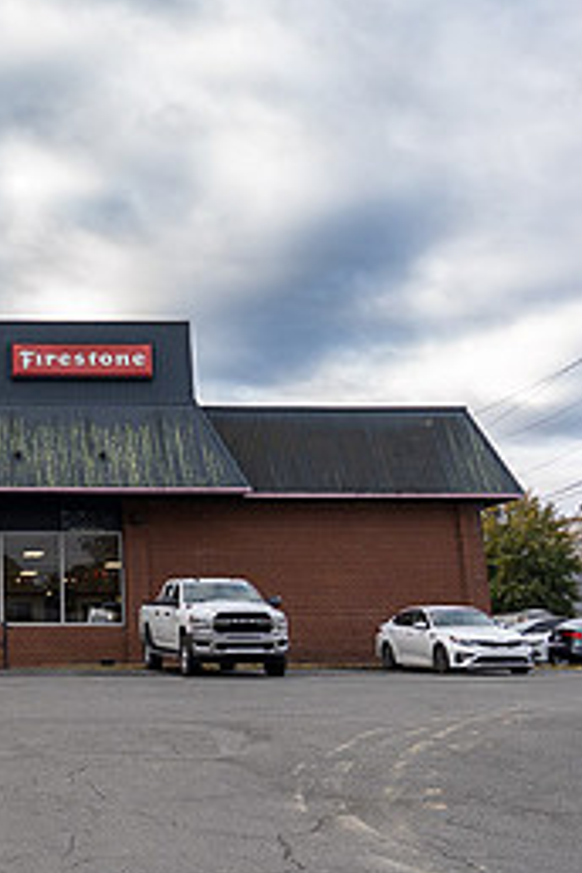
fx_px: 1309
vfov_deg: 36.7
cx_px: -88
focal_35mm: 54
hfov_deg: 23.3
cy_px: 330
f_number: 4
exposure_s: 1/250
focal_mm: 24
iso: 250
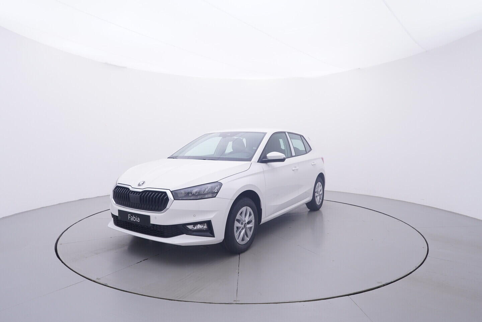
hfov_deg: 77.3
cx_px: 241
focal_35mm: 22
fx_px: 301
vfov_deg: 56.2
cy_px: 161
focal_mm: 15
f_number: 5
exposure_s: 1/80
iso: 200
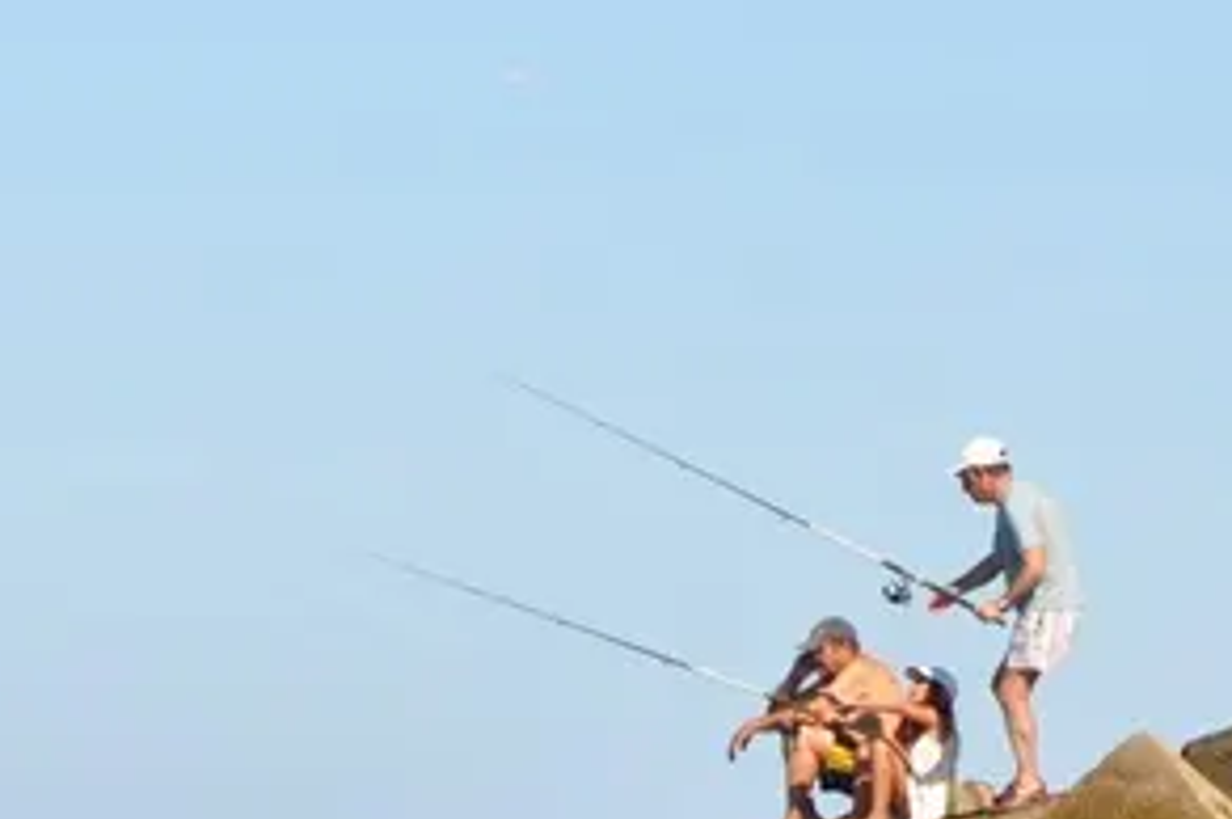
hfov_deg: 3.7
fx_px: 19272
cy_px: 762
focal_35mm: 564
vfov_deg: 2.4
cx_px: 582
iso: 200
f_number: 9
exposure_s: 1/320
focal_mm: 105
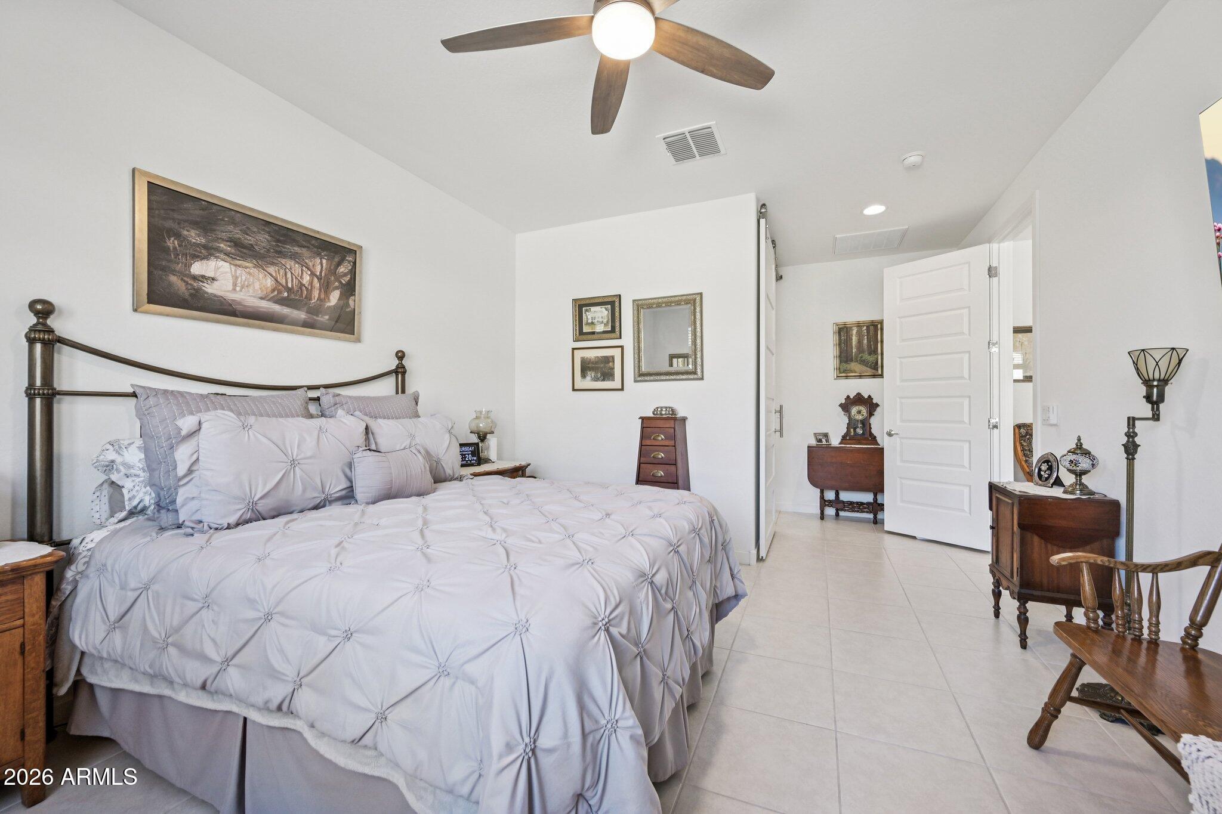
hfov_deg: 104.3
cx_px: 611
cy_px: 407
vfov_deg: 81.2
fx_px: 475
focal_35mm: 14
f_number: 8
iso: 400
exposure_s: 1/40
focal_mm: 14
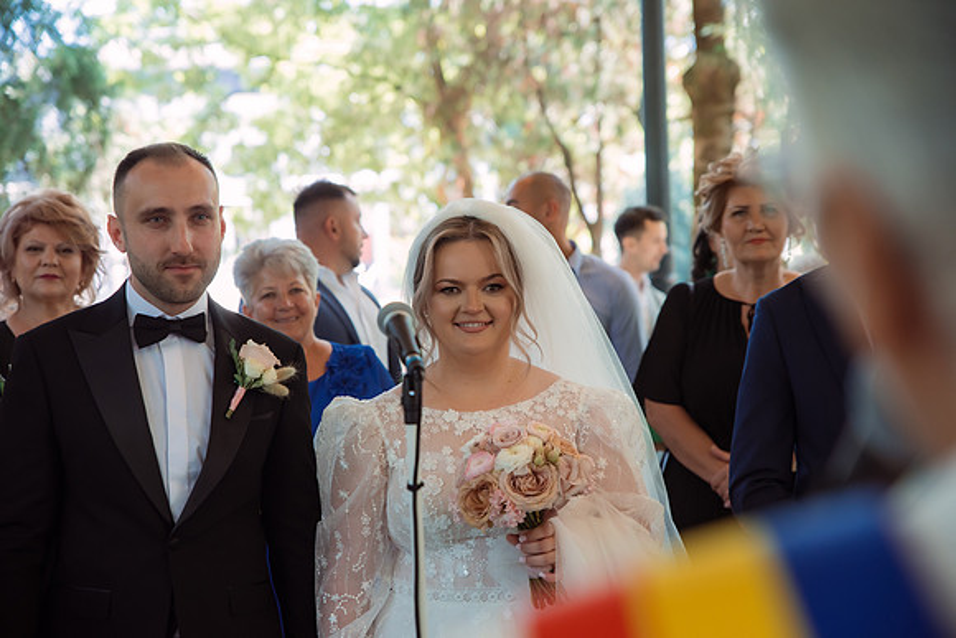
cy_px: 319
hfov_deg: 28.8
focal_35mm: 70
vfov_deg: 19.5
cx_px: 478
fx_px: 1859
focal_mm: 70
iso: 640
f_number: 3.2
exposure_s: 1/200
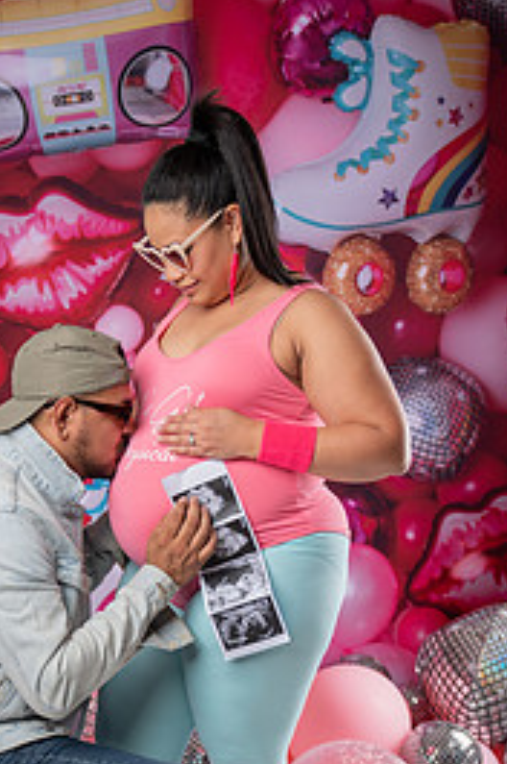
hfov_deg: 19.9
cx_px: 153
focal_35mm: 68
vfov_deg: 29.3
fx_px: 1440
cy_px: 568
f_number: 3.5
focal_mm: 40
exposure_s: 1/60
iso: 50
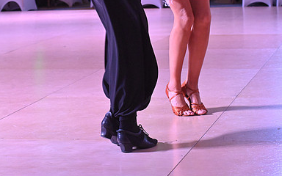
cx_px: 141
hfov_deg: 17.4
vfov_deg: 10.8
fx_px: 922
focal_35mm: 120
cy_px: -25
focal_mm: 78
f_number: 7.1
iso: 5000
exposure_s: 1/400
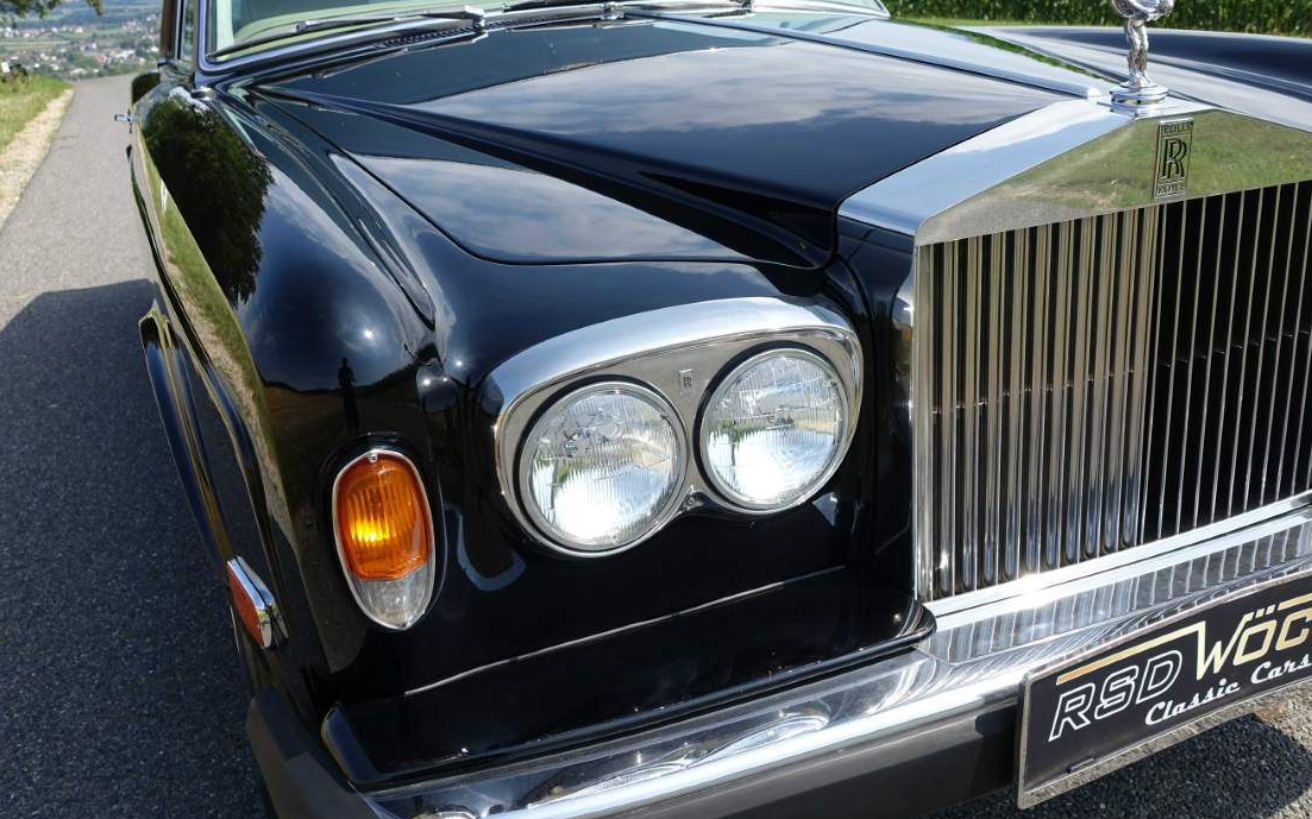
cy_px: 417
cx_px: 671
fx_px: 1180
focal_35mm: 33
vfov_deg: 38.3
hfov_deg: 58.1
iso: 125
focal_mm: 11.45
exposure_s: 1/640
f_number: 4
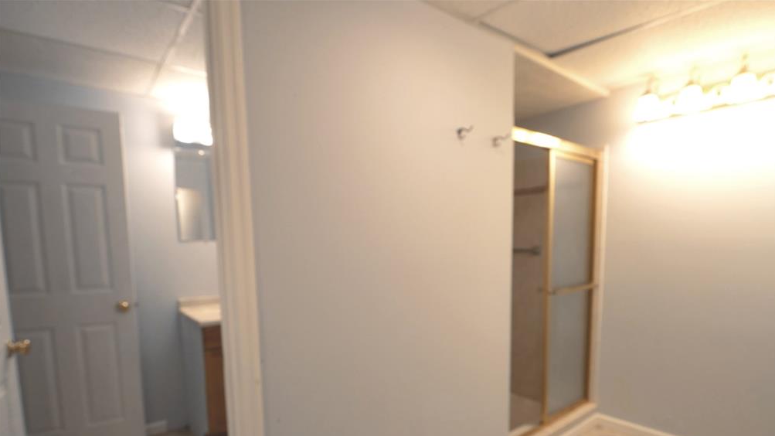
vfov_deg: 54.6
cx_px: 391
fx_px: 411
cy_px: 296
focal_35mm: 20
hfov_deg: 86.6
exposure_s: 1/60
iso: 320
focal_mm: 9
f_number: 4
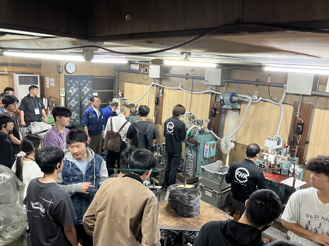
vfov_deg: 49.7
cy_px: 123
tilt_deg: -9.6
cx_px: 164
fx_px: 266
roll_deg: -3.8
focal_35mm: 28
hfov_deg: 63.4
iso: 250
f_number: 1.8
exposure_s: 1/40
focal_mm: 3.99
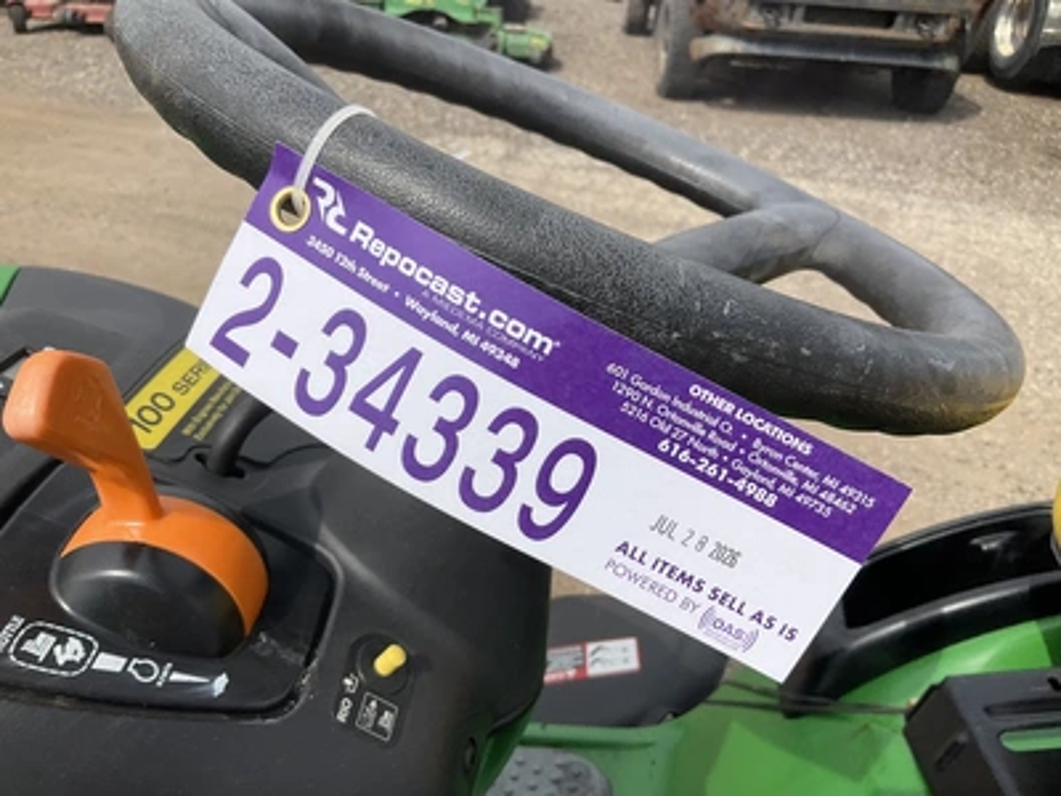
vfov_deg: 48.2
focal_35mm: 29
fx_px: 889
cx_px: 530
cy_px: 398
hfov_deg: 61.7
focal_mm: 3
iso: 25
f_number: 1.8
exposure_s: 1/1984
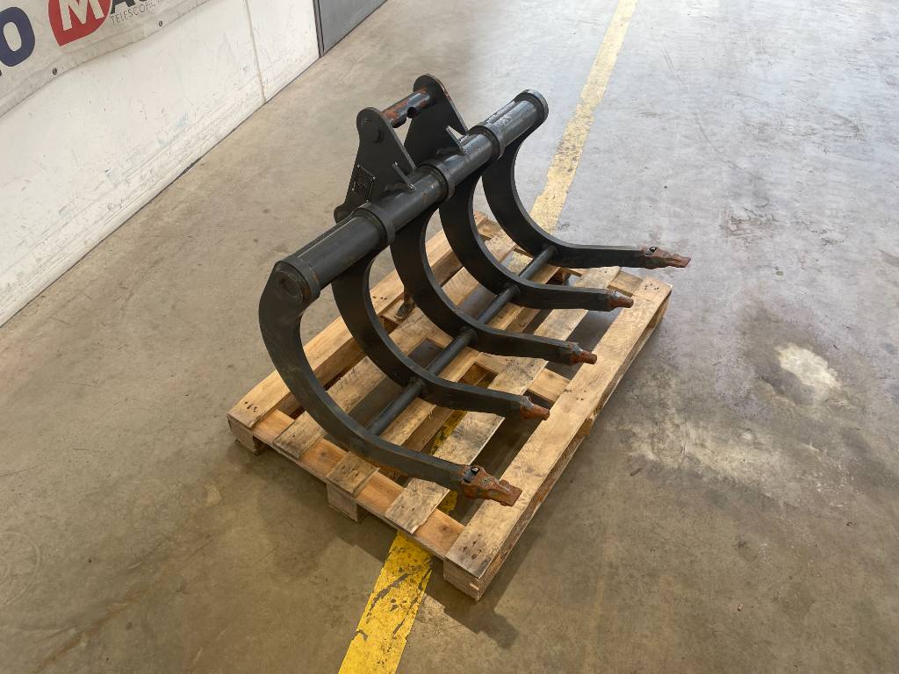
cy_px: 337
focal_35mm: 26
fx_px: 675
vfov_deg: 53.1
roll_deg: -1.0
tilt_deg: -43.6
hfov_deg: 67.3
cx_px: 450
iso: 32
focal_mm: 4.2
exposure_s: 1/232
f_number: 1.6
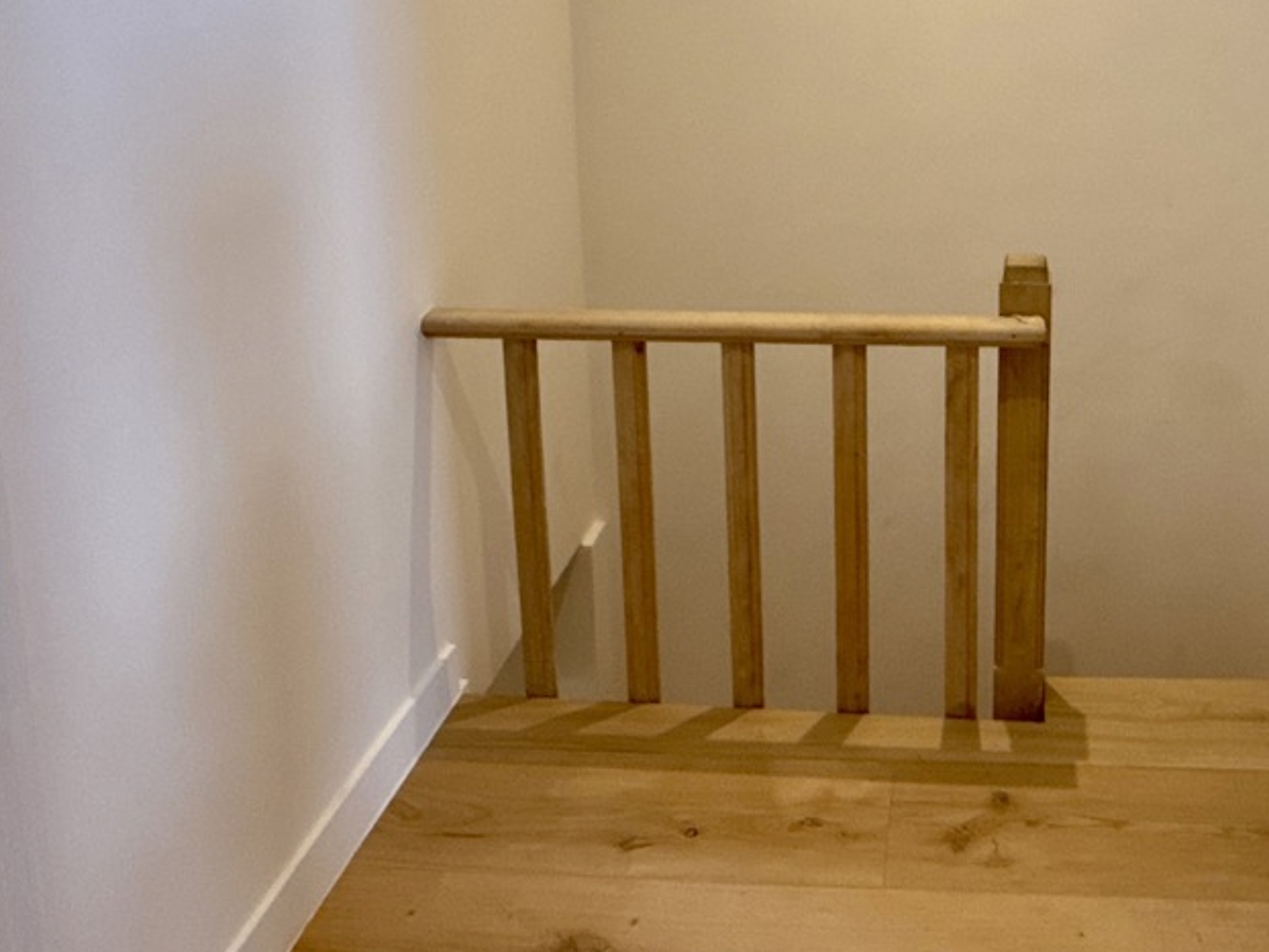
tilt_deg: -9.1
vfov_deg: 37.4
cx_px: 885
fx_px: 1320
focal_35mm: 36
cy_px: 116
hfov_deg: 50.0
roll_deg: -0.9
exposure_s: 1/99
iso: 160
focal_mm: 2.22
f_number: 2.2
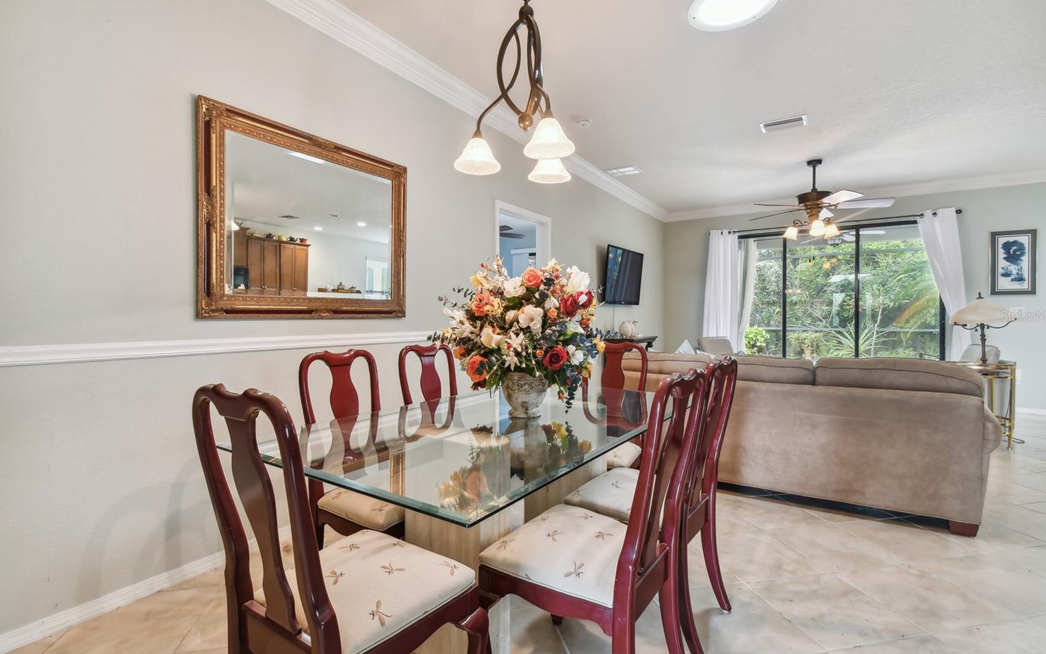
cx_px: 514
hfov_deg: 97.8
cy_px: 316
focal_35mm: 16
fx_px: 456
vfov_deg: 71.2
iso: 100
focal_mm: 10
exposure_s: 1/2
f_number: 7.1
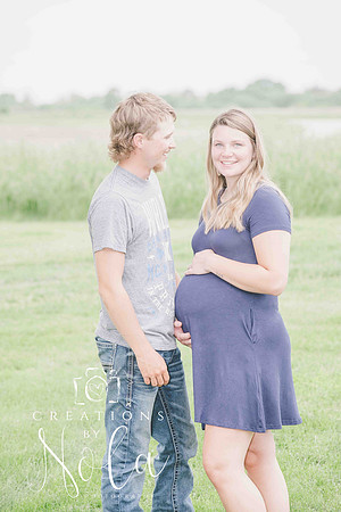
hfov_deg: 10.2
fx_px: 1918
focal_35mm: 135
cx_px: 170
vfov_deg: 15.2
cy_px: 256
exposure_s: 1/500
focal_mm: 135
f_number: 5.6
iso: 400
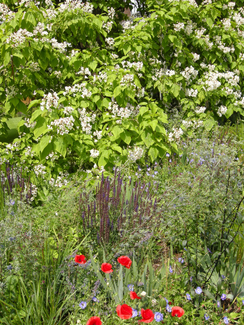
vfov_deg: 52.6
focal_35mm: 35
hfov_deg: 40.7
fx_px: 329
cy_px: 162
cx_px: 122
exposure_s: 1/158
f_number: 4.8
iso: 64
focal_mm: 7.5
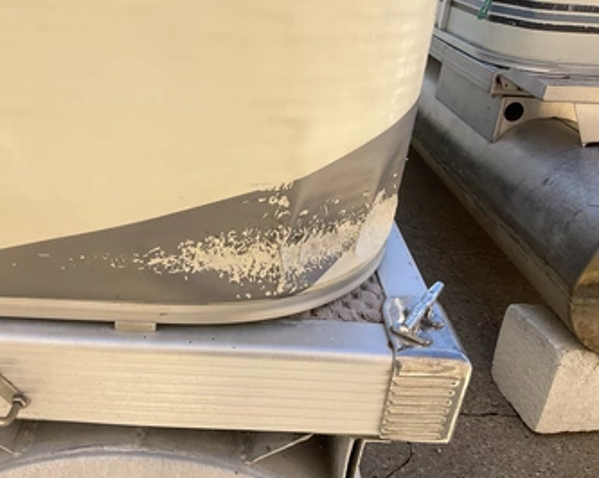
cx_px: 250
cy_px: 266
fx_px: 602
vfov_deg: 43.3
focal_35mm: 34
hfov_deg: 52.6
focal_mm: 3
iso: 25
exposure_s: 1/719
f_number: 1.8
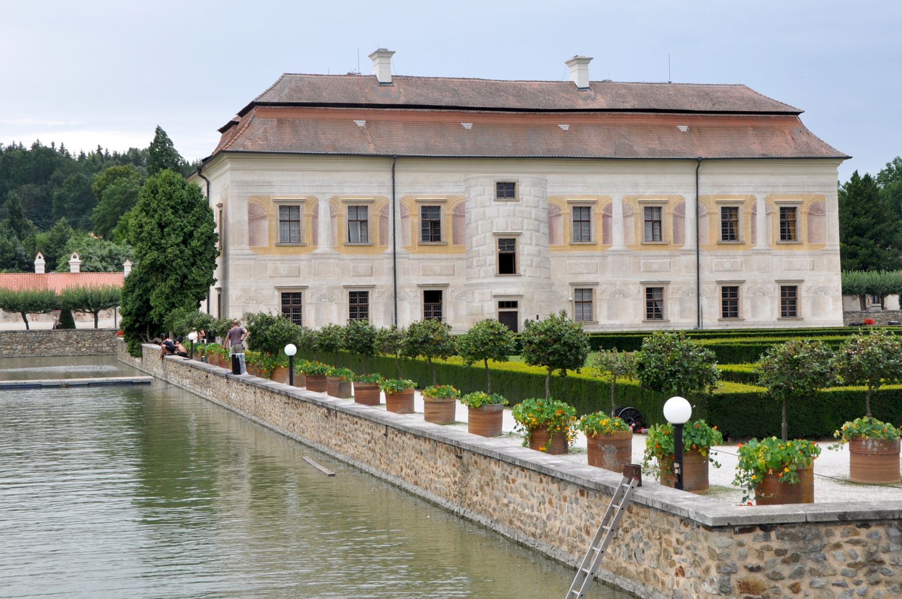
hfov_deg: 36.3
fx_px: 1376
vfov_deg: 24.6
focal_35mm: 55
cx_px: 496
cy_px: 298
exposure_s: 1/200
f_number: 7.1
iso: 320
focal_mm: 32
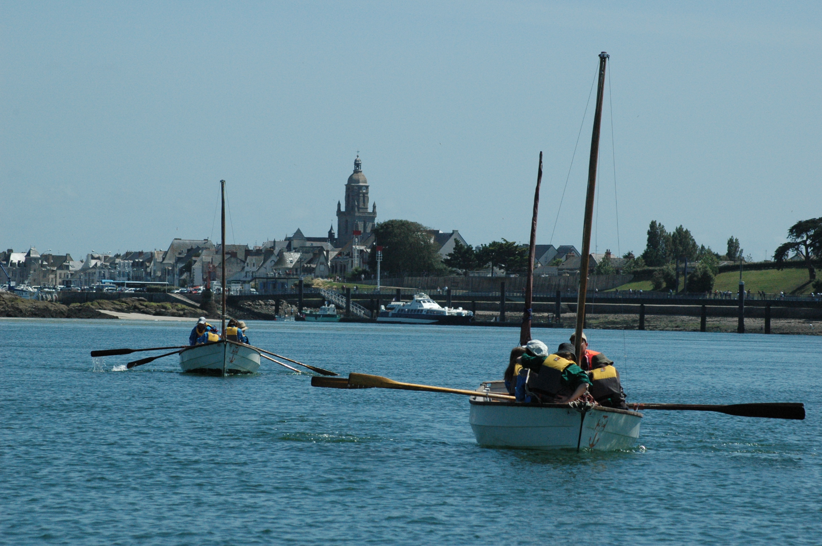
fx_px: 4447
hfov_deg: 10.6
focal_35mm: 195
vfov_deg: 7.0
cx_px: 411
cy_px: 273
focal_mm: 130
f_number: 10
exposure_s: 1/1600
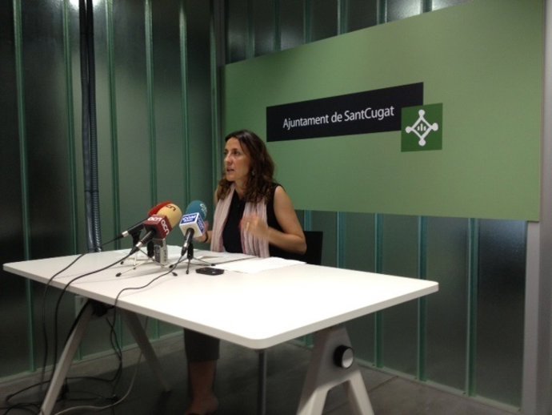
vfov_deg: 40.7
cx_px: 276
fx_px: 558
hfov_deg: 52.6
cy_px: 208
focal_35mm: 35
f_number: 2.4
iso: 100
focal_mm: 4.28
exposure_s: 1/20
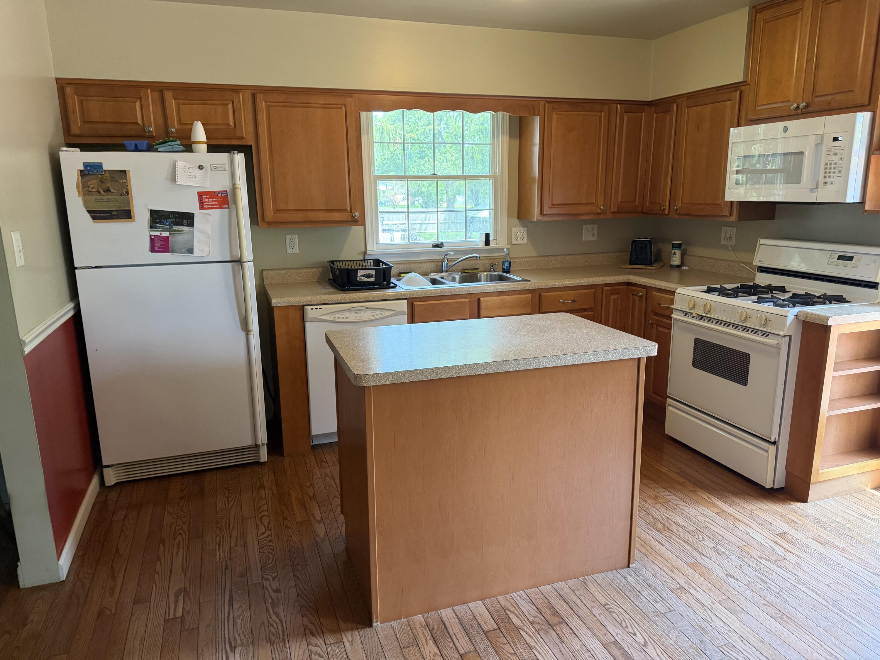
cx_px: 440
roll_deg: +1.2
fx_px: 610
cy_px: 330
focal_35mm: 24
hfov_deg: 71.6
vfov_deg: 56.8
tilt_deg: -13.1
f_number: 1.78
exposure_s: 1/120
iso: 320
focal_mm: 6.76
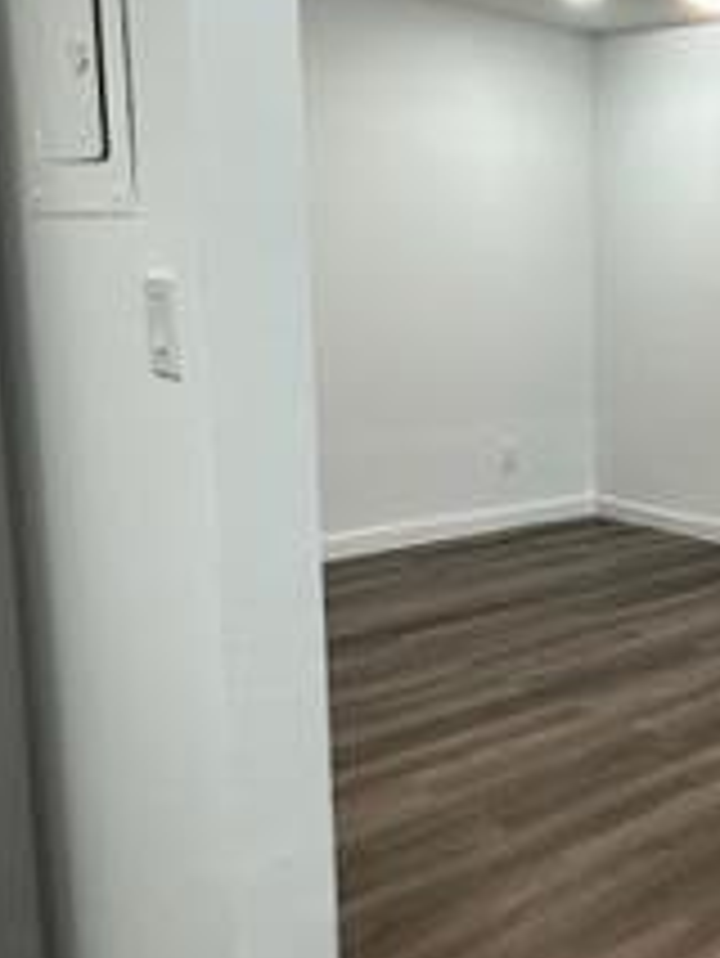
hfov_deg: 28.8
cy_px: 454
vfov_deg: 44.8
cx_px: 904
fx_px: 1164
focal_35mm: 42
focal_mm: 2.22
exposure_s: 1/120
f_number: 2.2
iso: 200
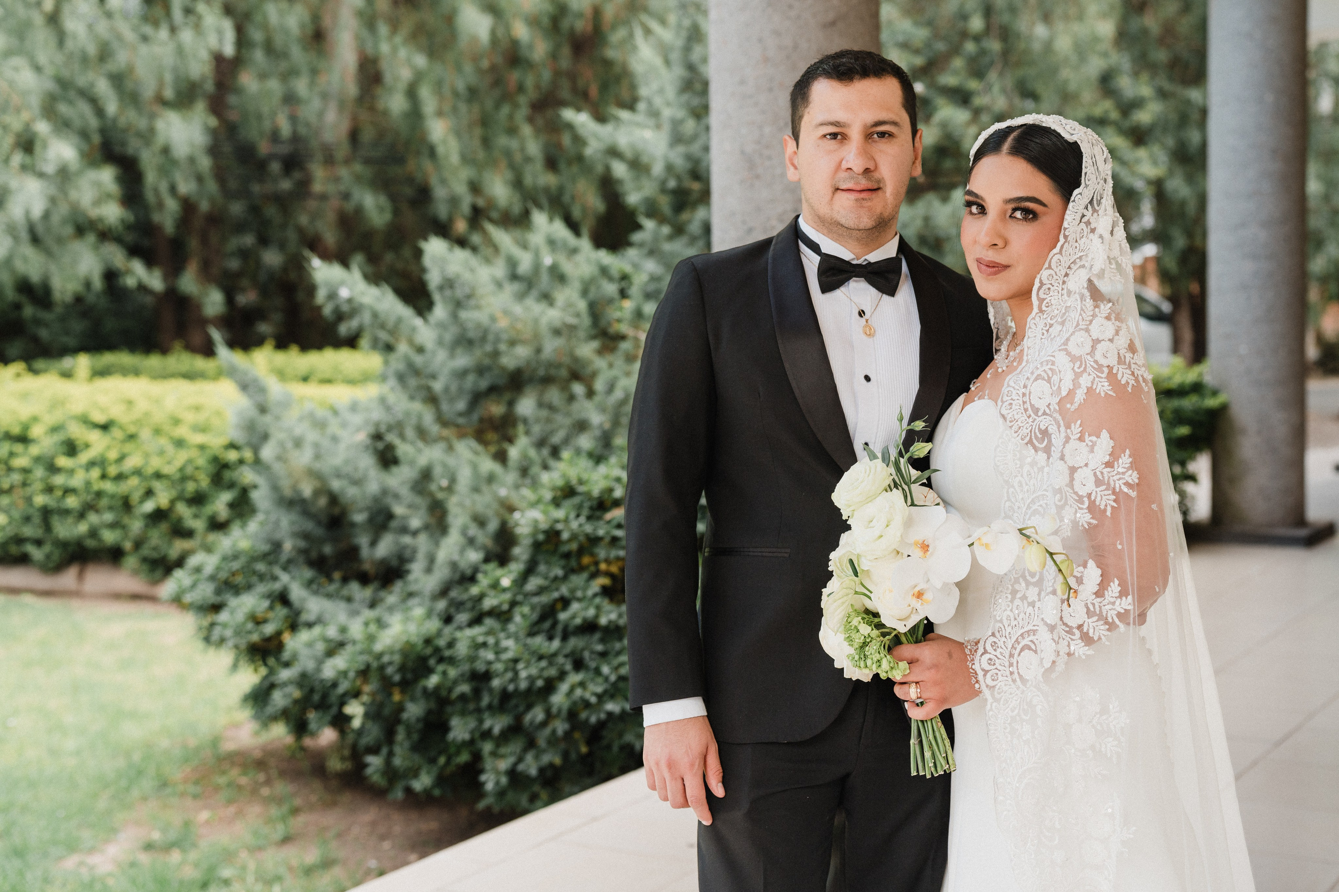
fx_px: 1927
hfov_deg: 38.3
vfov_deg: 26.1
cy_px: 406
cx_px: 727
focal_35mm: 52
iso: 500
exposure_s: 1/200
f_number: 3.2
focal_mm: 47
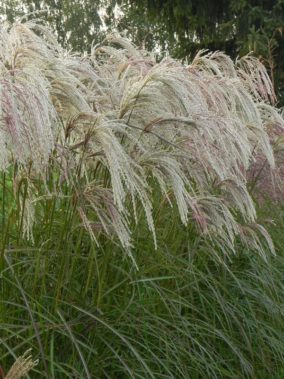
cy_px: 190
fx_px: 930
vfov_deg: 23.0
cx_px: 142
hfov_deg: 17.4
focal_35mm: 85
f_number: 4.5
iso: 160
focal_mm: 15.1
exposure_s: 1/30
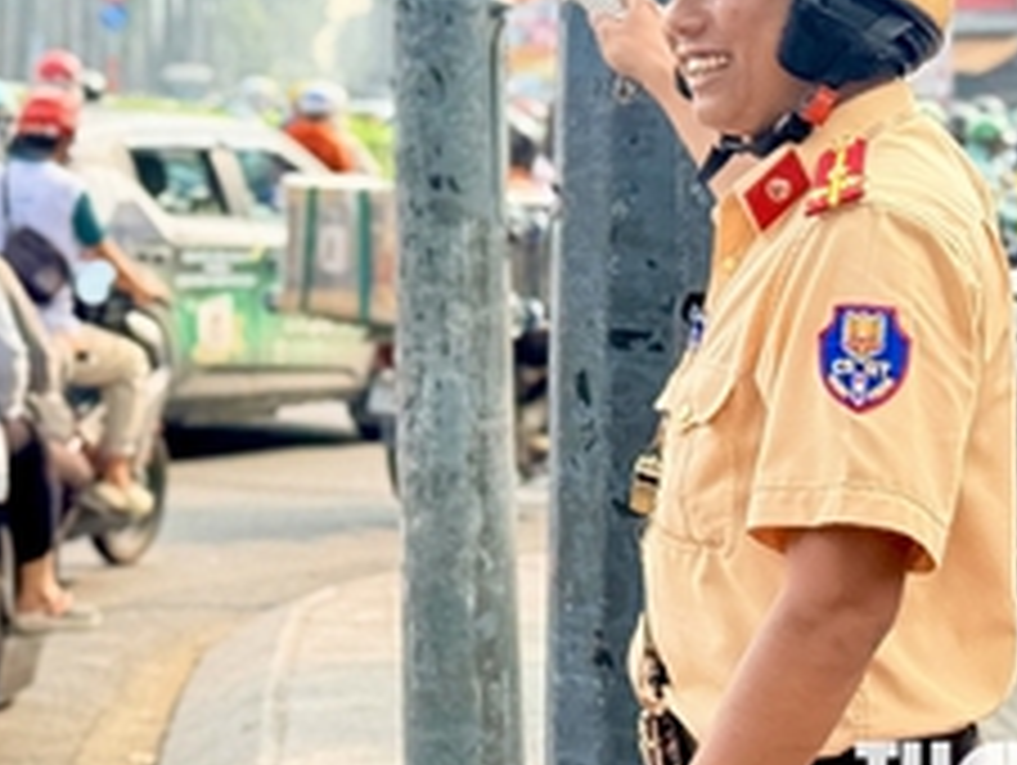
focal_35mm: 140
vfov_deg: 10.4
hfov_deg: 13.8
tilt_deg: +4.5
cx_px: -81
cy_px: -182
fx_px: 4117
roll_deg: -2.9
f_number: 1.78
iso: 100
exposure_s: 1/712
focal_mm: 6.76
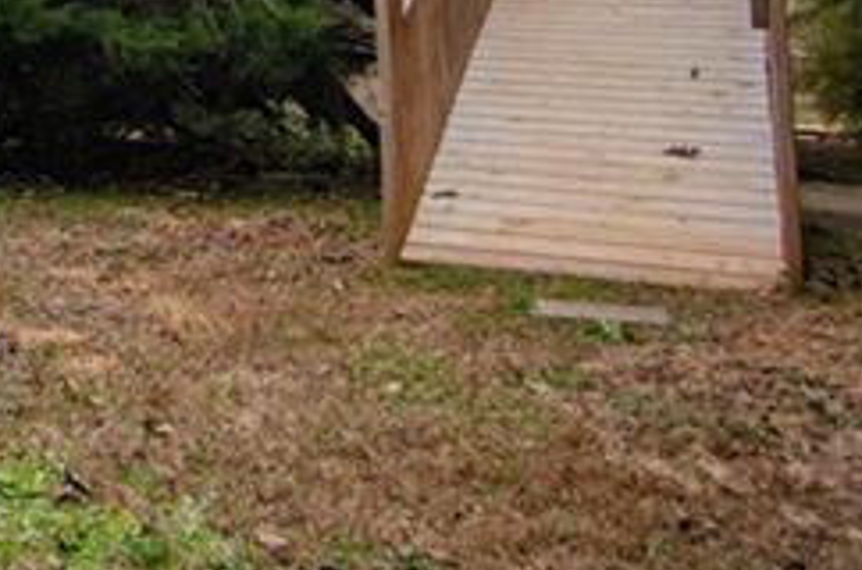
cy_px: -134
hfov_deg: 19.1
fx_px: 1745
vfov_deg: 17.6
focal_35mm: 73
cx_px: -791
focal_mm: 11.5
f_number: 7.1
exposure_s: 1/1000
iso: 500
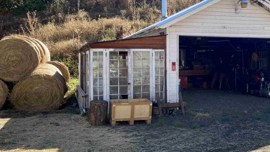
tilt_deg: +0.6
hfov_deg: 45.9
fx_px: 308
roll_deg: +0.2
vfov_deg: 27.6
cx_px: 198
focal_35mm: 43
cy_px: 61
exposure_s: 1/1522
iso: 32
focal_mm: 4.25
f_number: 1.8
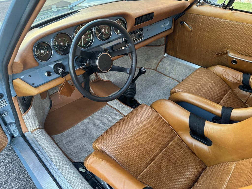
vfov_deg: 56.8
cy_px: 94
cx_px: 126
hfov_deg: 71.6
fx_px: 175
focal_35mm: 24
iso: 500
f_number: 1.78
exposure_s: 1/60
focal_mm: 6.76
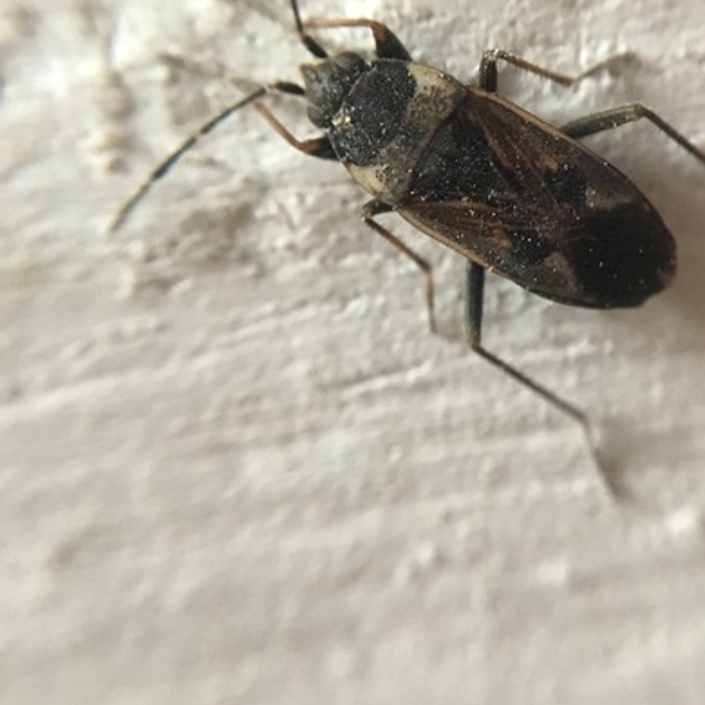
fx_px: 1290
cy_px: 262
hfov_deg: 29.9
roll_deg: -0.2
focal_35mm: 56
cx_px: 556
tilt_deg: -10.6
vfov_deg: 30.4
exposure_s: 1/25
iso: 200
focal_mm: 4.15
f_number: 2.2
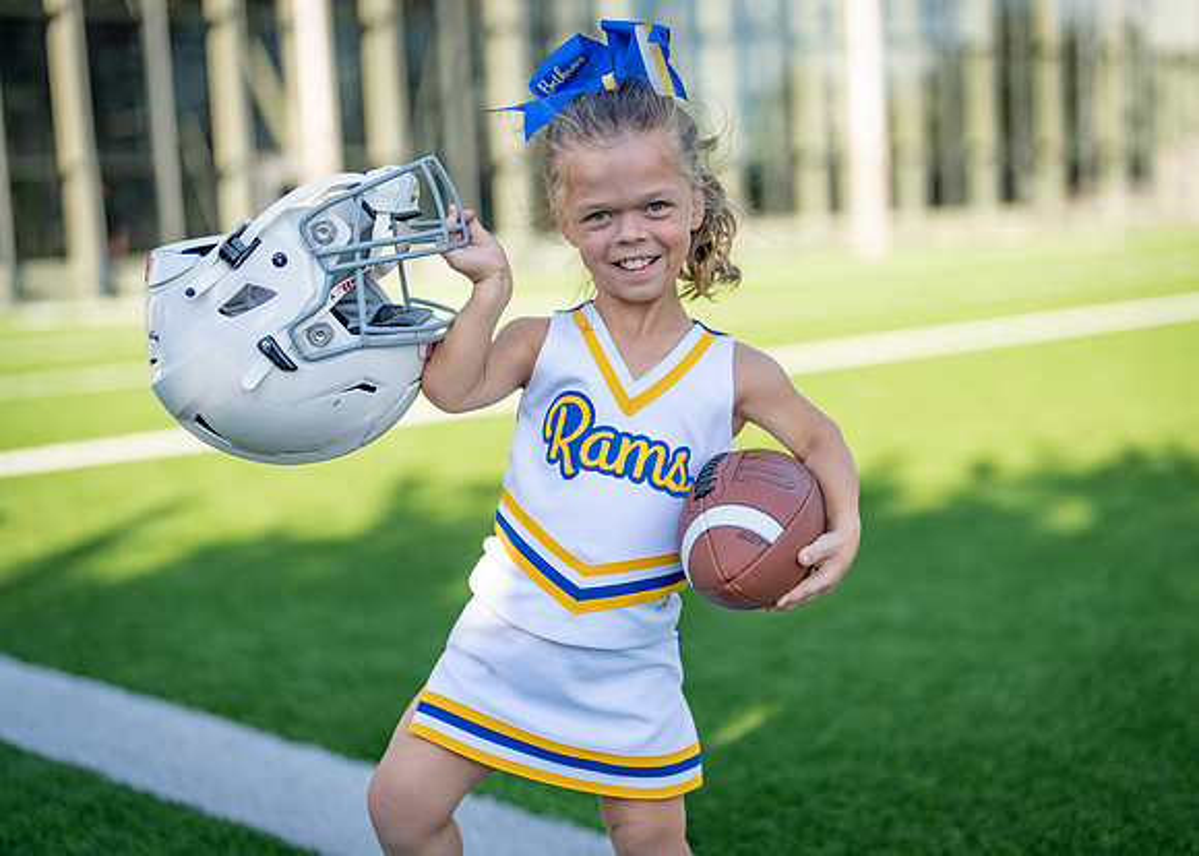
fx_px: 1844
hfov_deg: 36.0
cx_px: 658
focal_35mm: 54
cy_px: 438
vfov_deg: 26.1
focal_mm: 50
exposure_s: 1/3200
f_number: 1.2
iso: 100
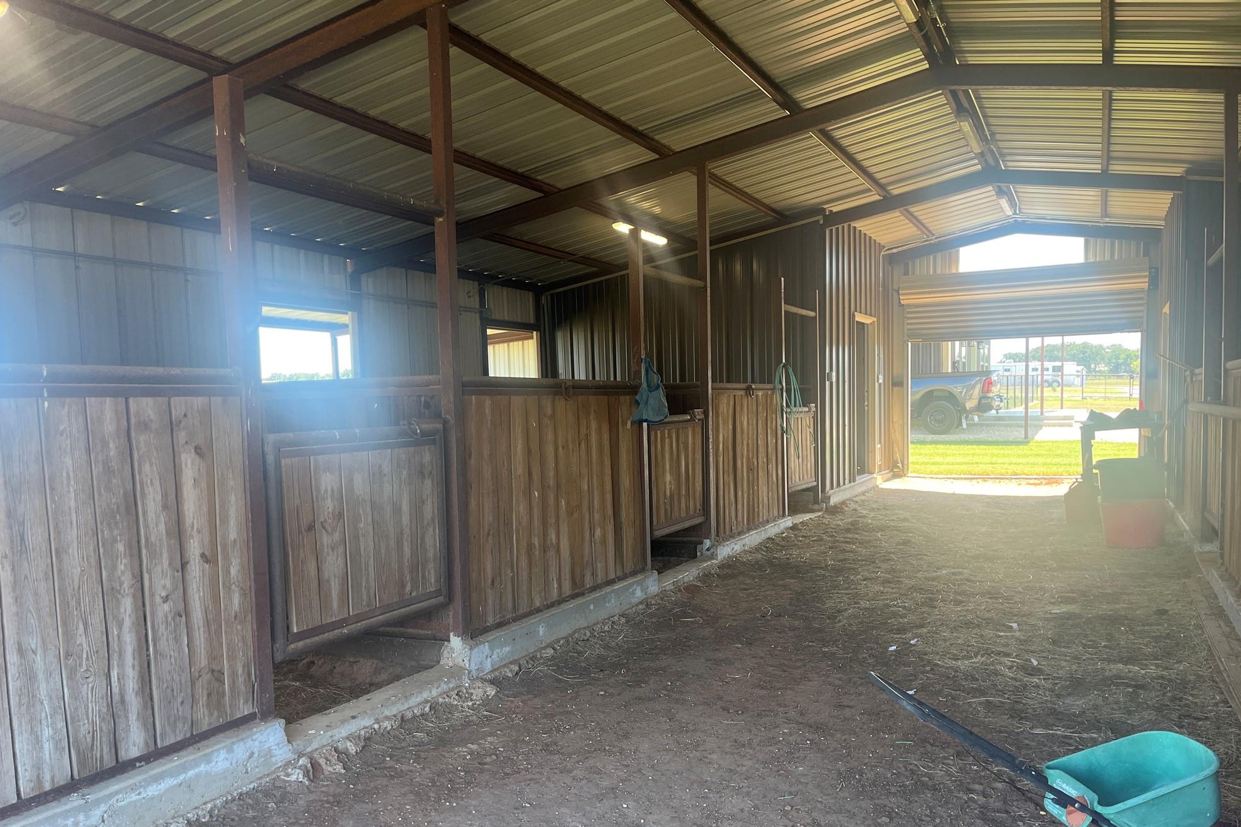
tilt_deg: -5.4
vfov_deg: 46.3
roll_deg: +2.0
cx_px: 639
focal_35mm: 28
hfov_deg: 65.5
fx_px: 965
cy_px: 478
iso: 64
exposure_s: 1/153
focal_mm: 5.1
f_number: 1.6
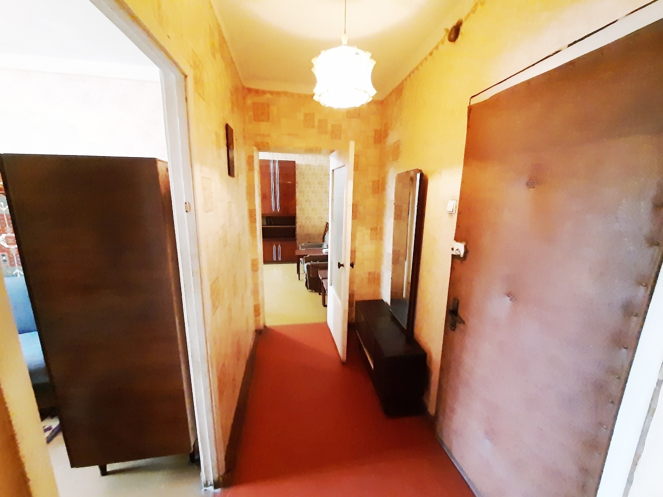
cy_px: 248
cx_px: 332
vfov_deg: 89.9
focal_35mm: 13
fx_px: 249
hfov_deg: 106.2
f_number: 2.2
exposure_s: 1/20
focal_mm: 1.42
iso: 800
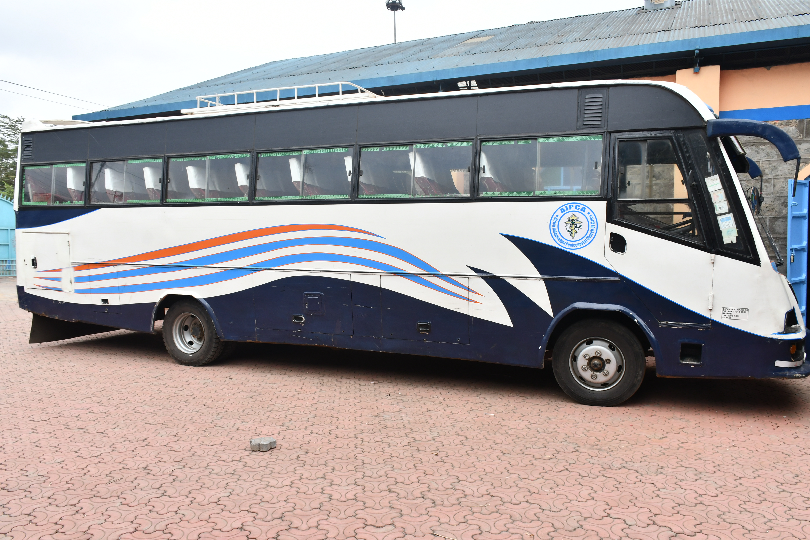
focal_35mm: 27
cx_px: 405
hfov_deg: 67.4
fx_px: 607
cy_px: 270
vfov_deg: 47.9
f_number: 8
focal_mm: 18
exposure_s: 1/250
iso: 320
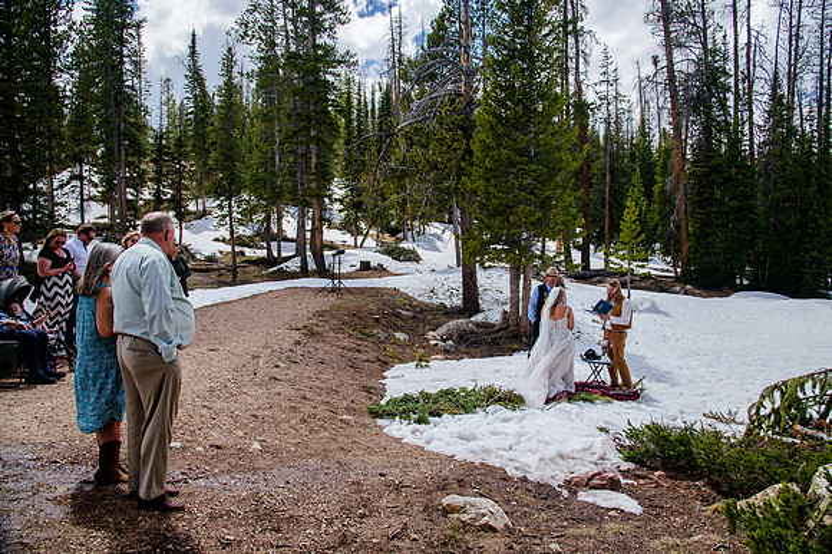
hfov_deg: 70.8
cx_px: 428
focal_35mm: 25
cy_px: 277
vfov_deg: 50.7
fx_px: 585
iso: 200
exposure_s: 1/640
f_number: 5.6
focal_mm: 24
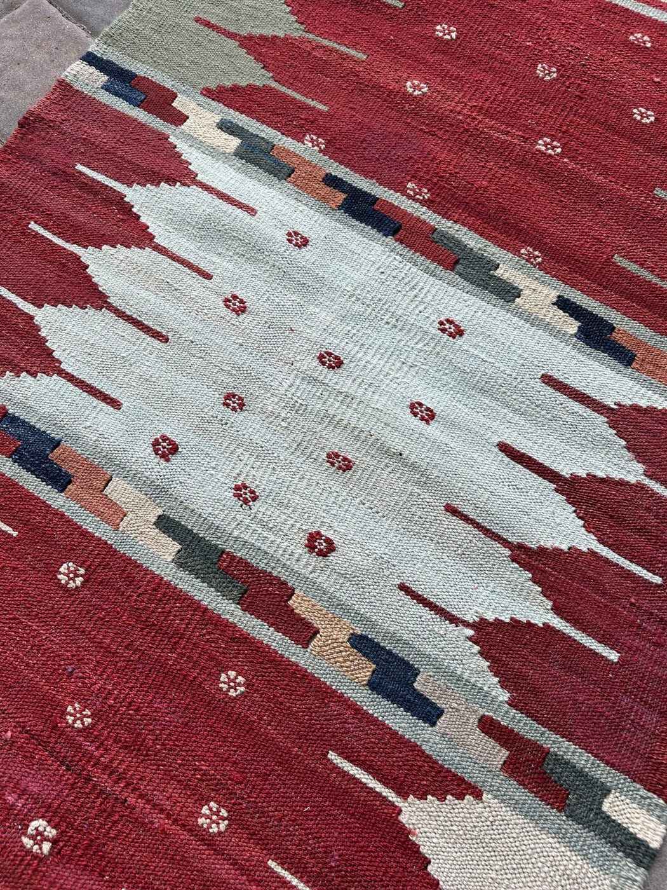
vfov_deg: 67.3
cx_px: 334
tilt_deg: -63.8
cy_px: 445
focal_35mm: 26
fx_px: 668
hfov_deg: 53.1
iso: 50
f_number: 1.5
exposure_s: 1/591
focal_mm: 5.7
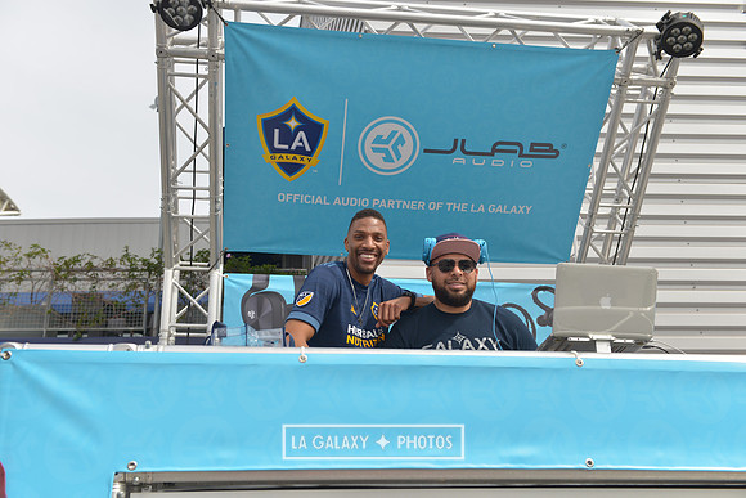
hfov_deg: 44.5
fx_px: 912
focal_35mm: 44
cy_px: 249
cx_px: 373
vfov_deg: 30.5
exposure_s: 1/1000
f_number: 5
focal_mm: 44
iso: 200
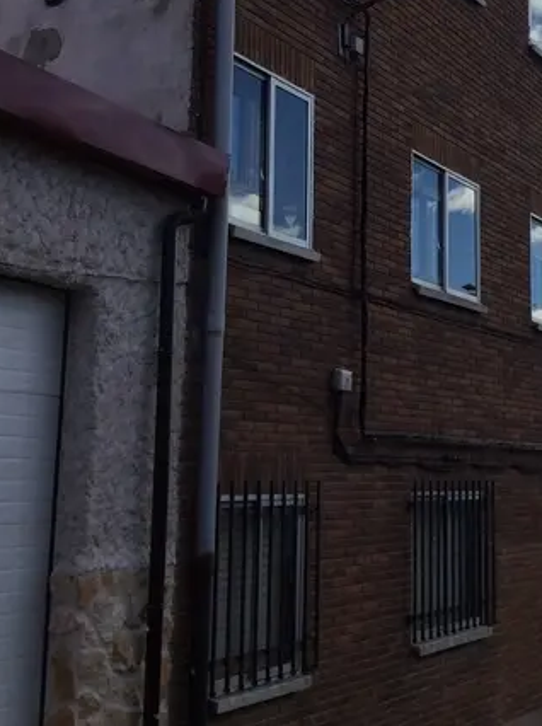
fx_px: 1298
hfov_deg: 23.2
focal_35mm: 62
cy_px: 235
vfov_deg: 31.0
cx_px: 444
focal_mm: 3.3
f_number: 2.4
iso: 32
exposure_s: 1/1634
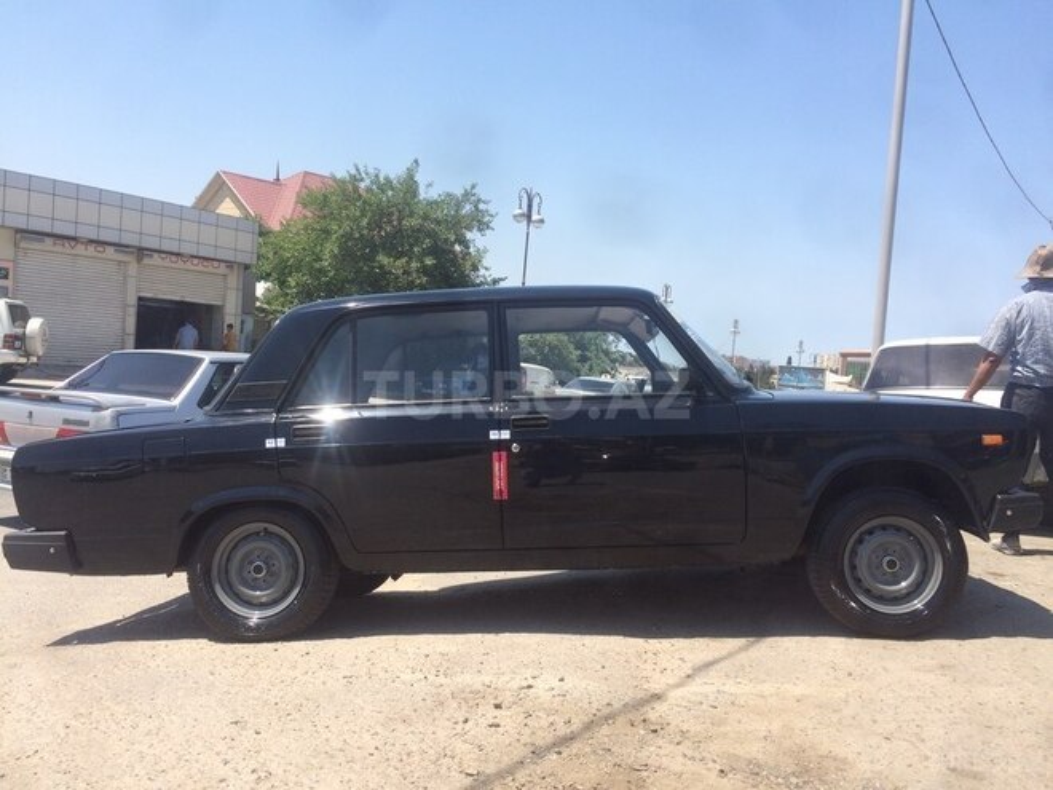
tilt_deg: -5.0
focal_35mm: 29
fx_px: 882
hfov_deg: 61.7
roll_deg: -3.8
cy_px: 395
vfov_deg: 48.2
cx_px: 526
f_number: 2.2
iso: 32
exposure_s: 1/1520
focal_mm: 4.15
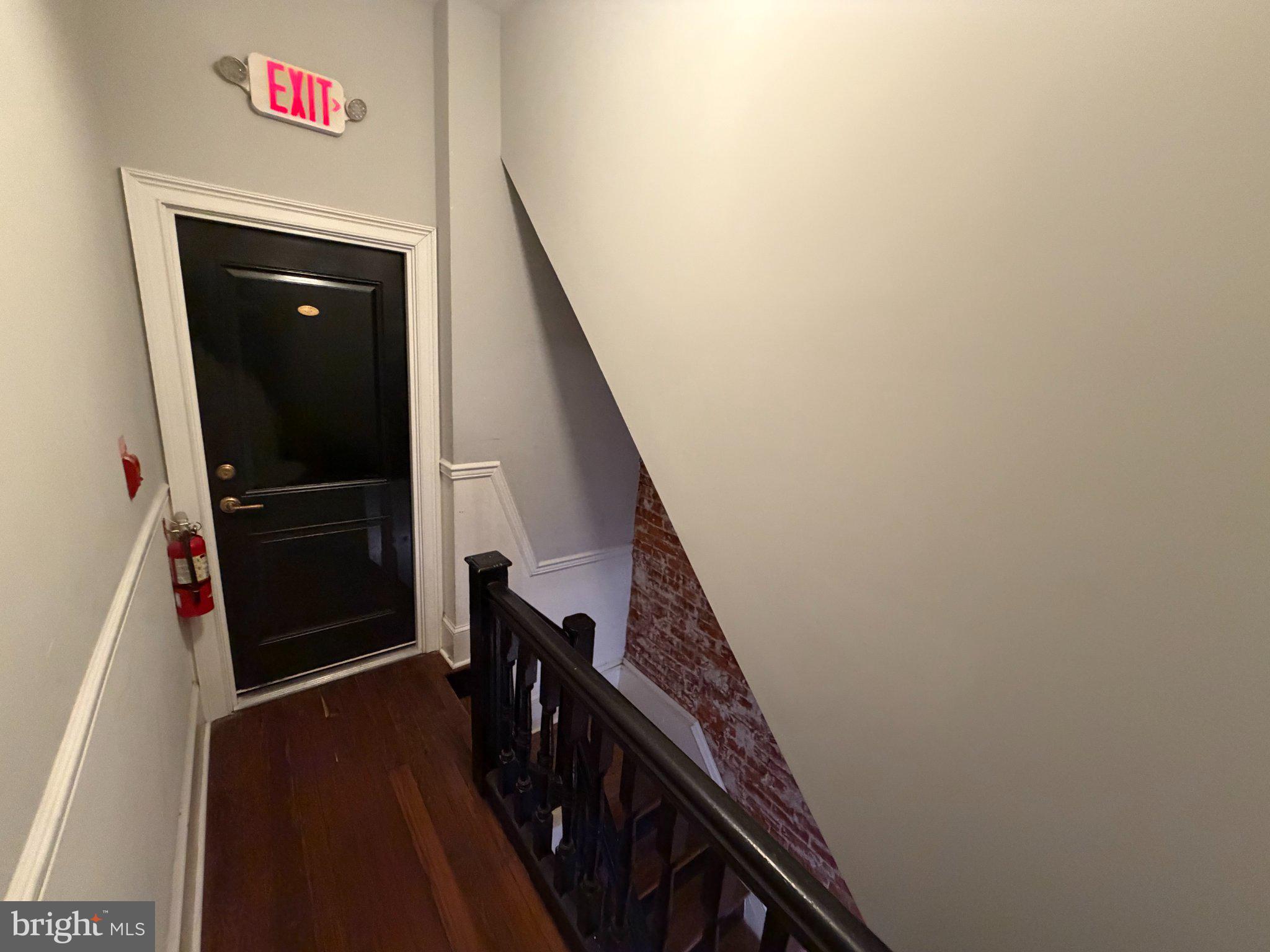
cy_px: 476
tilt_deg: -14.5
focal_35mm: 14
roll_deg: -4.0
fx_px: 514
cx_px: 635
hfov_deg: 102.1
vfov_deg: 85.7
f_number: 2.2
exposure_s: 1/60
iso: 800
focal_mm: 2.22
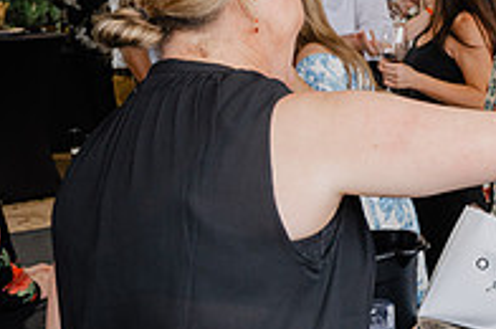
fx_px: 1183
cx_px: 668
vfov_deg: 15.8
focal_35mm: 86
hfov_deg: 21.2
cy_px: 128
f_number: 4.5
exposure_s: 1/160
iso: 900
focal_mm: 29
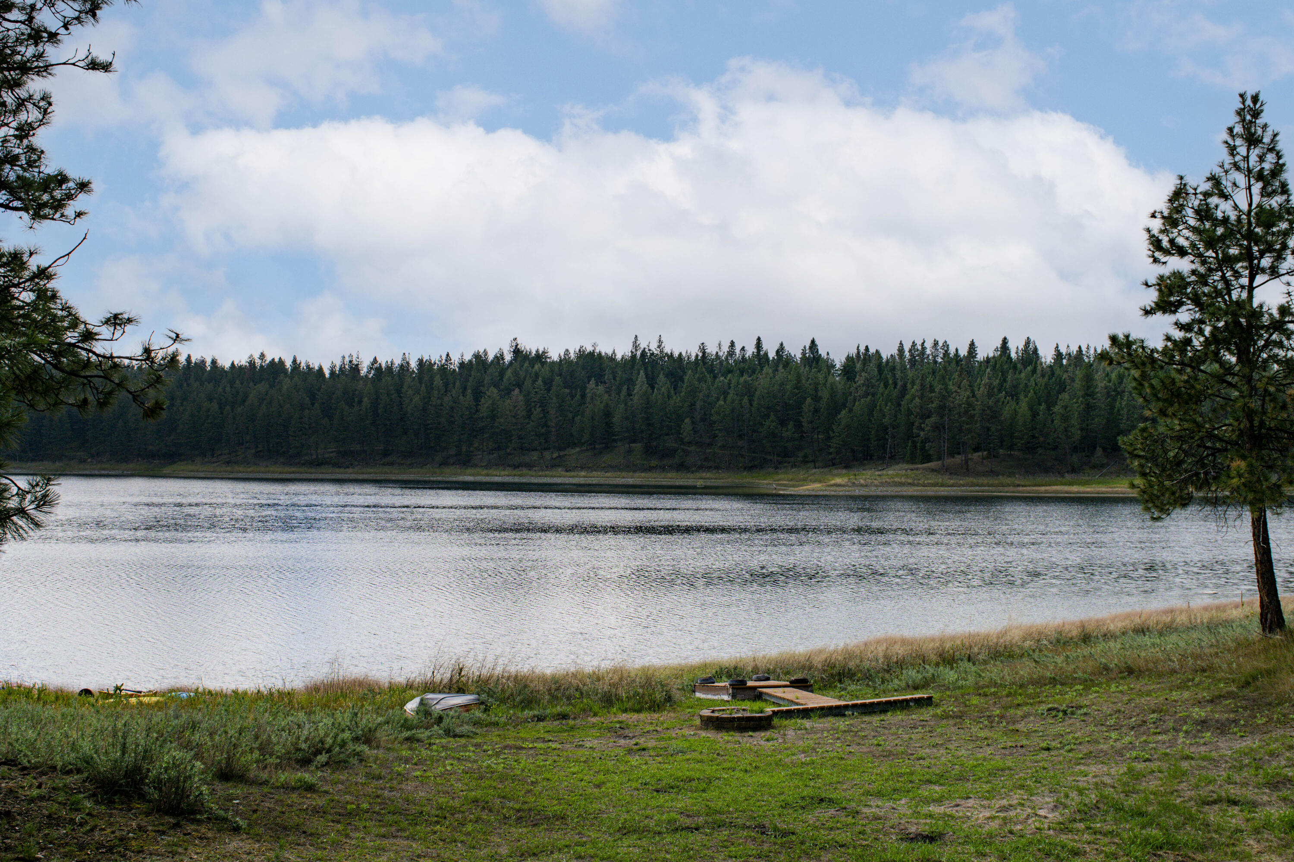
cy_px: 431
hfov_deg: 51.3
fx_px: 1348
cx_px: 647
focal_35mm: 38
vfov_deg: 35.5
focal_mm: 25
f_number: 10
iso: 200
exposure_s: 1/800
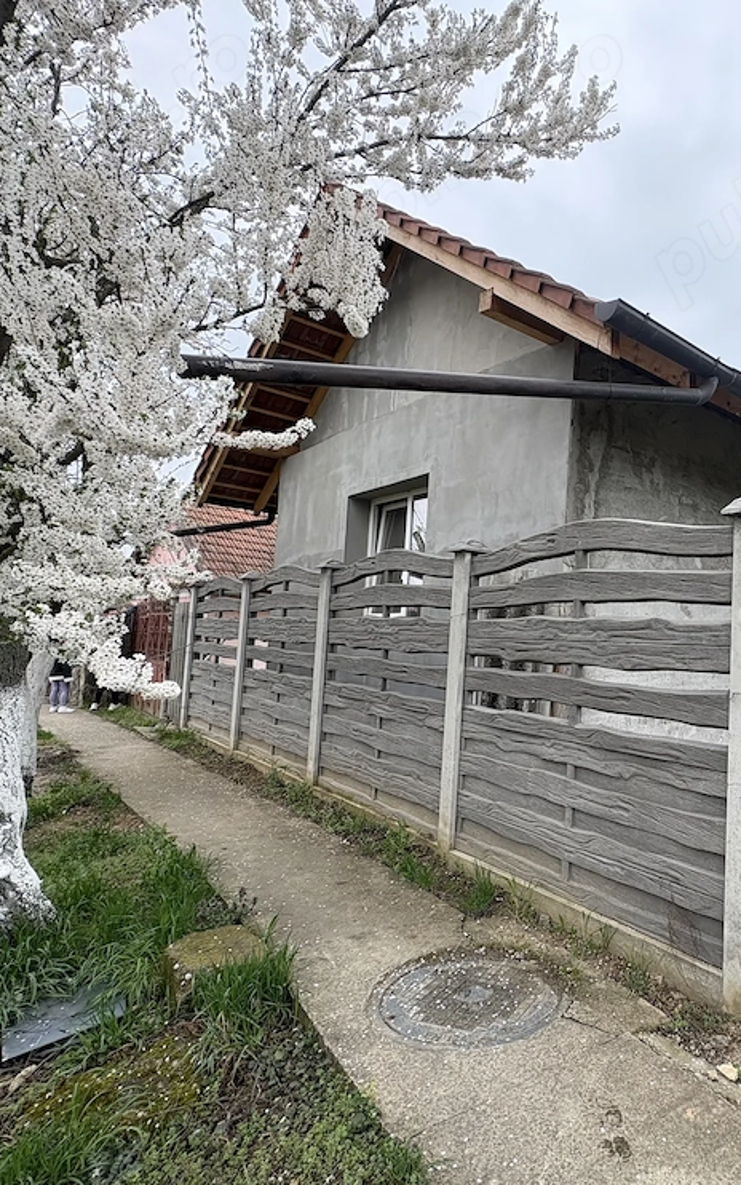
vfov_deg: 85.1
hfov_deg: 53.7
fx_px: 646
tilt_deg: +4.4
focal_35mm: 20
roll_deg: -1.2
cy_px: 597
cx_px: 637
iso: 64
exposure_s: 1/361
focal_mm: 2.22
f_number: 2.2
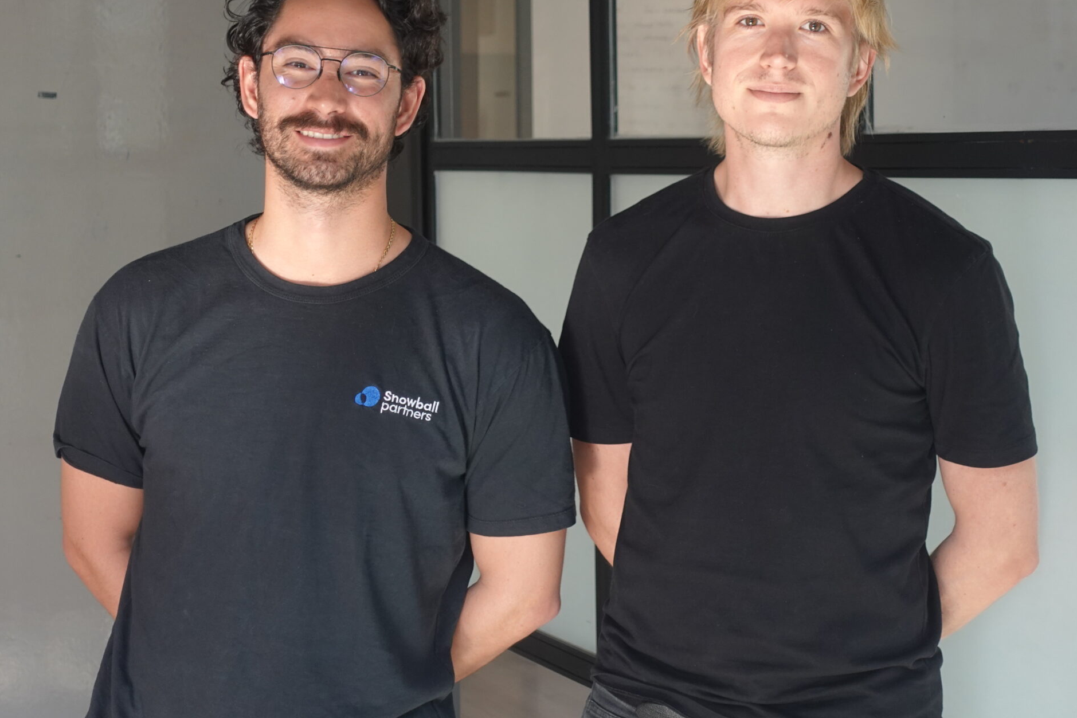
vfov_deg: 17.3
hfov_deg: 25.7
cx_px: 586
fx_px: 2363
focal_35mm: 79
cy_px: 290
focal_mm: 21.64
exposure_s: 1/60
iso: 320
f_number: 2.8
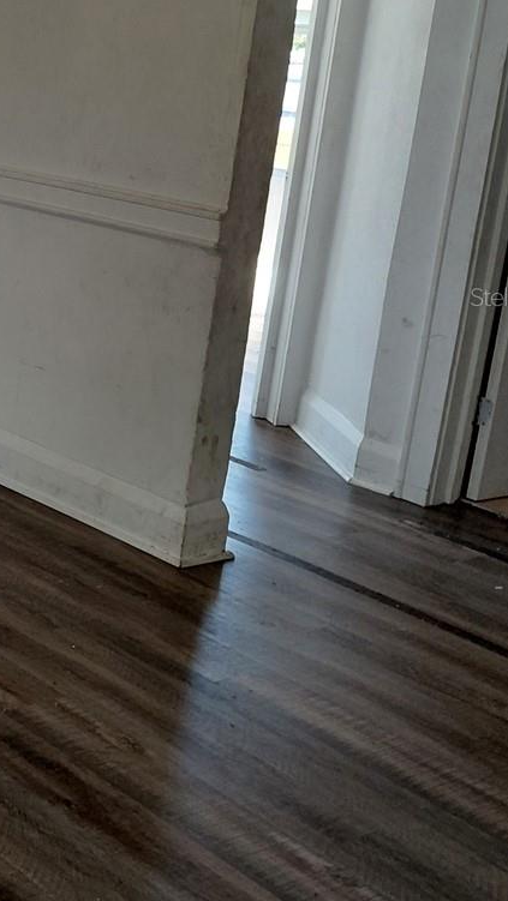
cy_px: 296
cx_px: -377
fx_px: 1388
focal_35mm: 58
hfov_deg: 17.3
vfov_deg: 35.6
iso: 80
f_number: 1.8
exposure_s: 1/120
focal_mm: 4.69
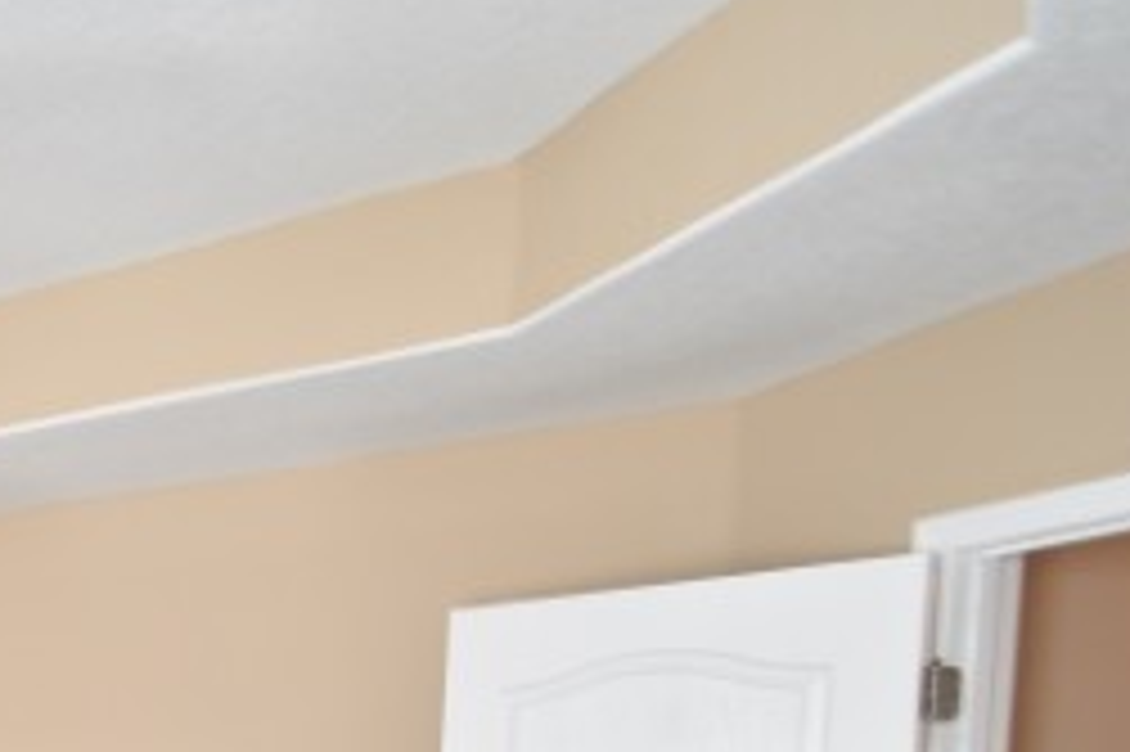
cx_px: -315
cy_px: 901
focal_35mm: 43
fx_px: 1349
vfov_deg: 27.4
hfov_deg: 33.8
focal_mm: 10
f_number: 3.5
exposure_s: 1/60
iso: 800
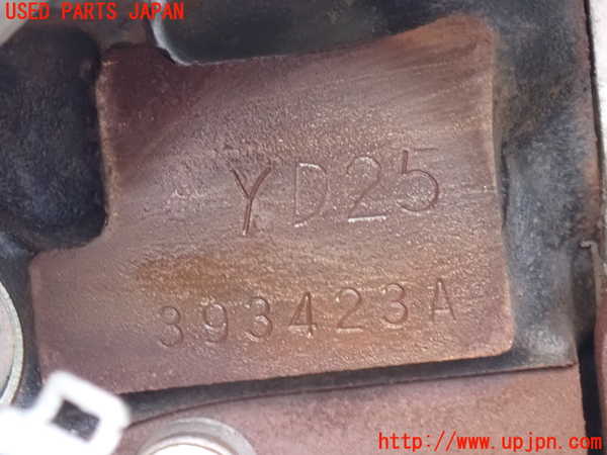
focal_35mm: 100
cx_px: 304
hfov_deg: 19.6
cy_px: 228
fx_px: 1754
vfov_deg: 14.8
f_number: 4.9
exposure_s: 1/25
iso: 1600
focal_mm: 18
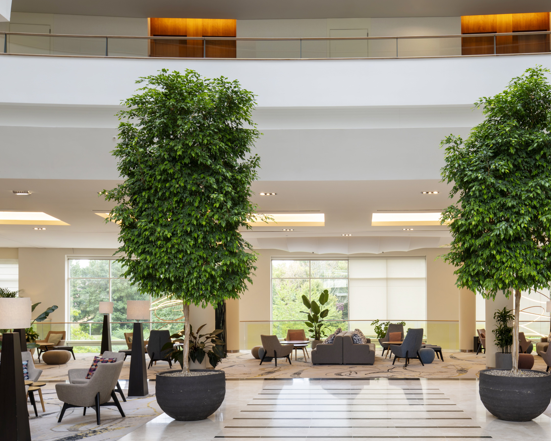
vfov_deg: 43.1
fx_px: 554
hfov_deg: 52.2
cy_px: 174
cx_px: 348
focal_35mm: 34
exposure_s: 1/4
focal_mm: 19
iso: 64
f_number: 10
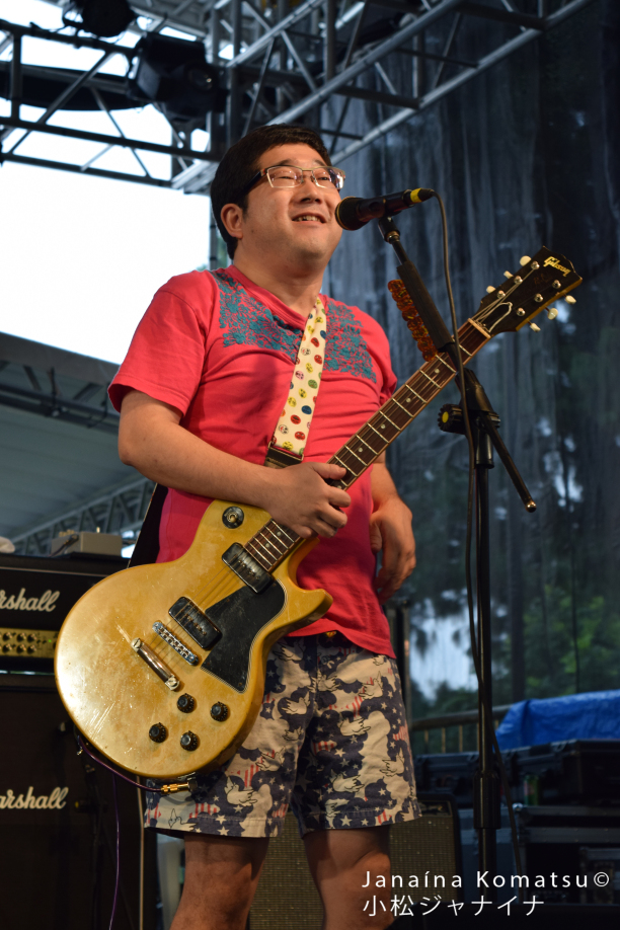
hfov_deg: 16.6
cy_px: 465
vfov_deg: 24.6
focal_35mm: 82
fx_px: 2131
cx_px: 310
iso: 400
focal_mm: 55
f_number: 5.6
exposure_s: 1/100
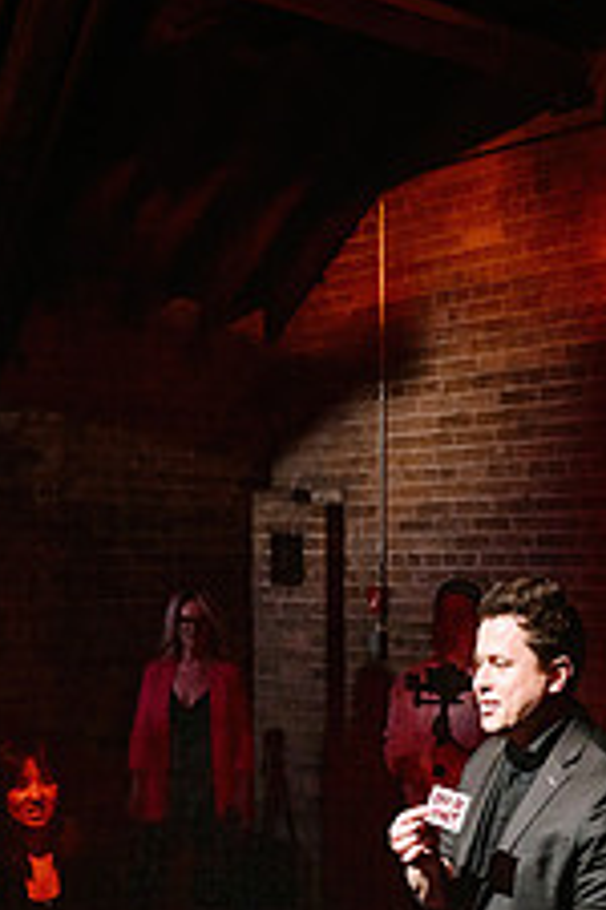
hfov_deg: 21.5
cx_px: 364
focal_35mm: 63
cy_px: 613
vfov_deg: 31.6
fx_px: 1591
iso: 3200
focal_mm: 24
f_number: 2.8
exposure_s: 1/125
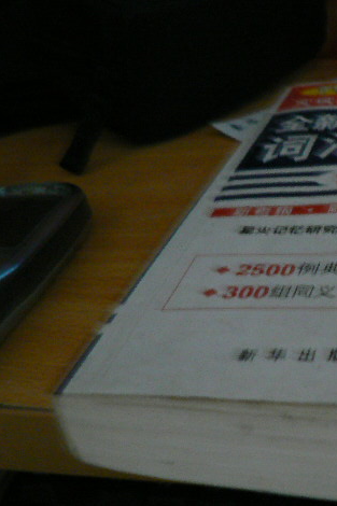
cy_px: 250
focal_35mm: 51
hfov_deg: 25.1
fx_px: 717
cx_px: 343
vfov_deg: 38.9
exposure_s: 1/4
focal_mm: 6
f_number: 2.8
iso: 200
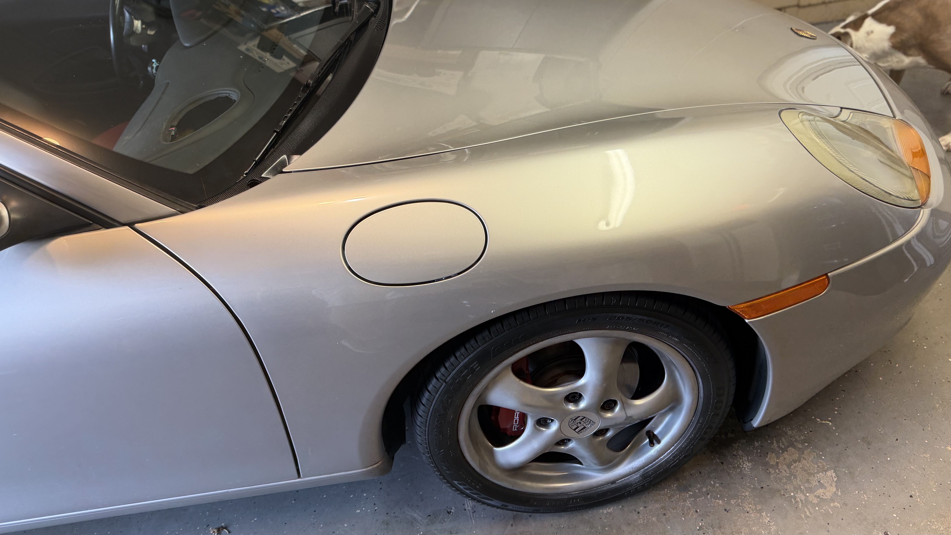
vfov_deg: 42.9
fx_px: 681
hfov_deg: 69.8
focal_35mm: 27
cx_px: 491
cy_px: 257
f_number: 1.78
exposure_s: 1/60
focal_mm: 6.76
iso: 100
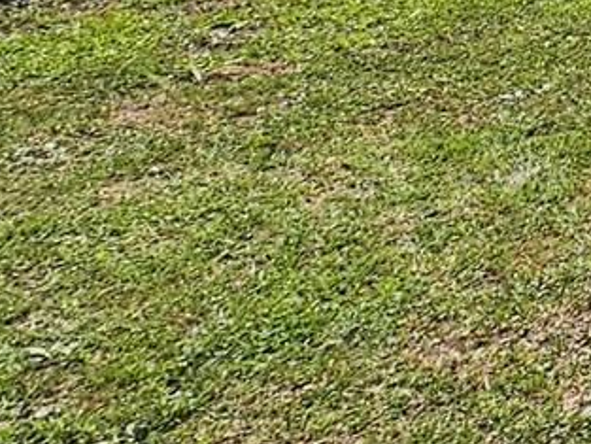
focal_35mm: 85
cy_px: -365
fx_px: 1452
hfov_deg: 12.7
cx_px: 1631
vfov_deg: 15.0
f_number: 2.2
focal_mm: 2.2
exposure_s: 1/1521
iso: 50
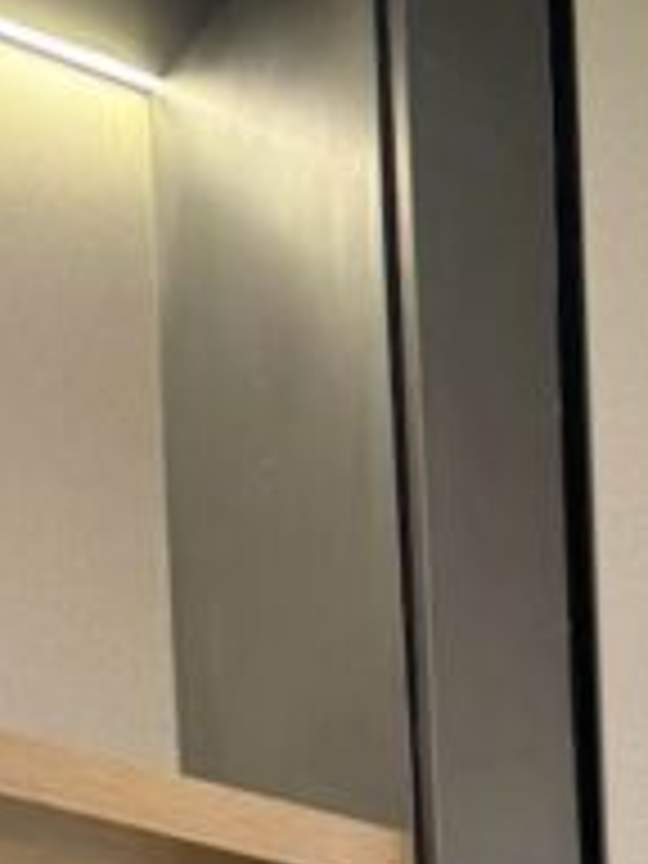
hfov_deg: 9.3
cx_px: 1296
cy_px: 2691
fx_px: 3744
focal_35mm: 150
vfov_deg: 9.7
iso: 125
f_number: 1.78
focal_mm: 6.76
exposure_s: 1/50
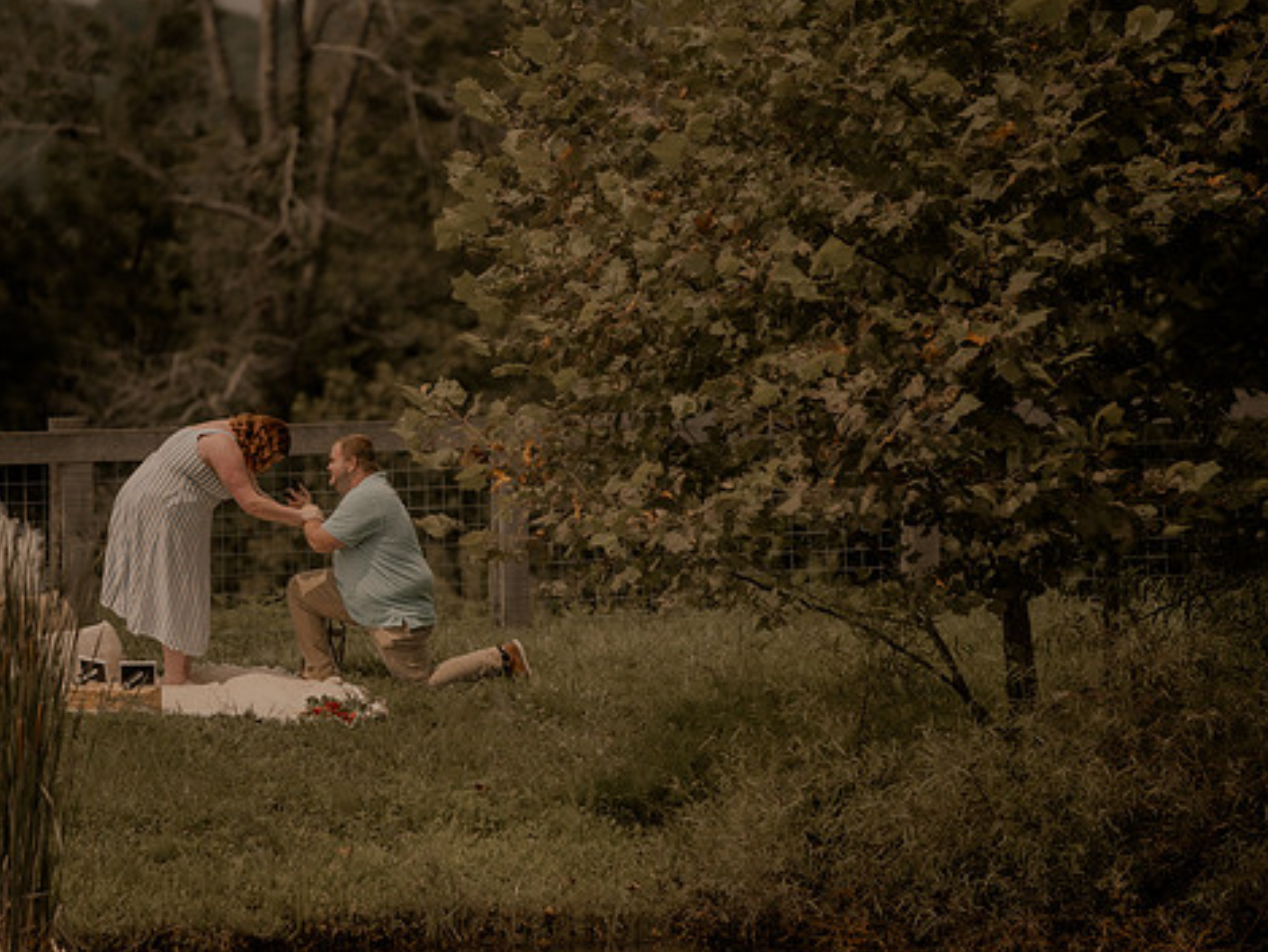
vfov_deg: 6.3
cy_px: 512
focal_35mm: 237
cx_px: 507
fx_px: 8686
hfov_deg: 8.3
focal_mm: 200
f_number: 2.8
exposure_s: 1/1600
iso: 125
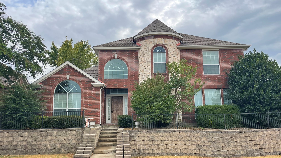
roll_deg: +0.8
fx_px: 216
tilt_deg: +8.7
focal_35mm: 29
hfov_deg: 66.1
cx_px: 140
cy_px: 93
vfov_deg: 40.0
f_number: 1.6
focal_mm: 4.2
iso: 32
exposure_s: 1/1416
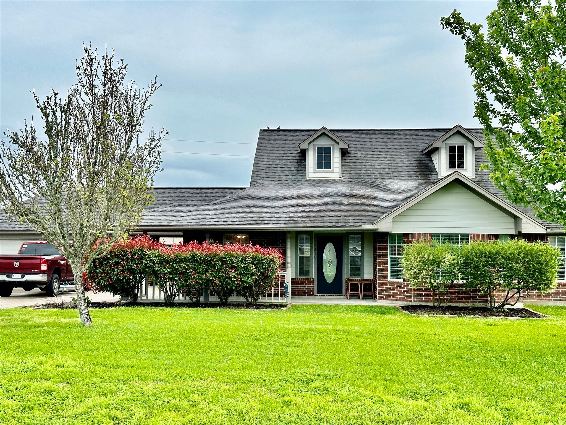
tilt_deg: +2.1
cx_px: 283
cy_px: 212
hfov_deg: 39.7
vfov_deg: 30.3
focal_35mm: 48
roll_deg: -0.5
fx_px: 785
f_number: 1.78
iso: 64
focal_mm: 6.86
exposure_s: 1/2304
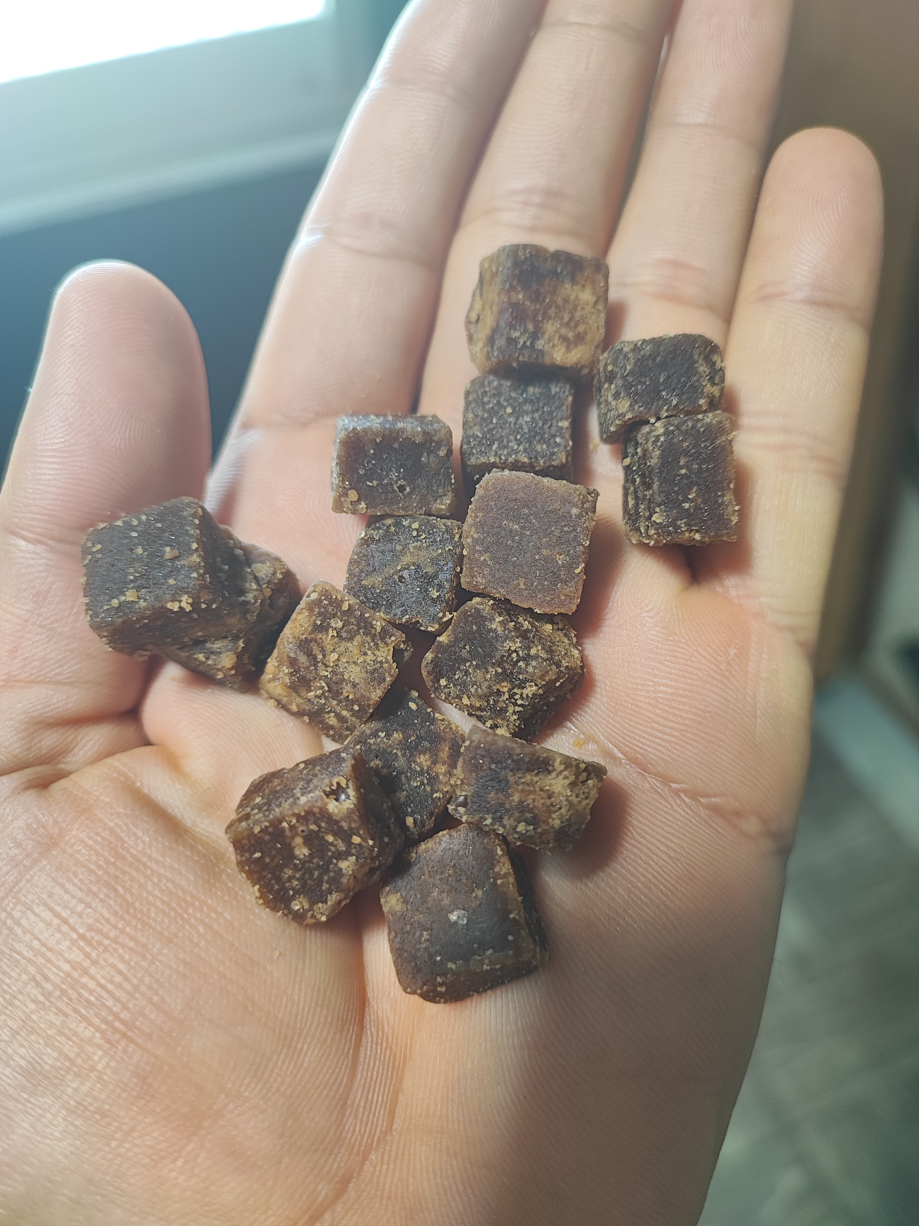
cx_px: 460
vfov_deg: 69.4
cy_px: 613
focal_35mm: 25
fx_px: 885
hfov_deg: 54.9
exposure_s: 1/100
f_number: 1.75
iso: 301
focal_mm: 5.96
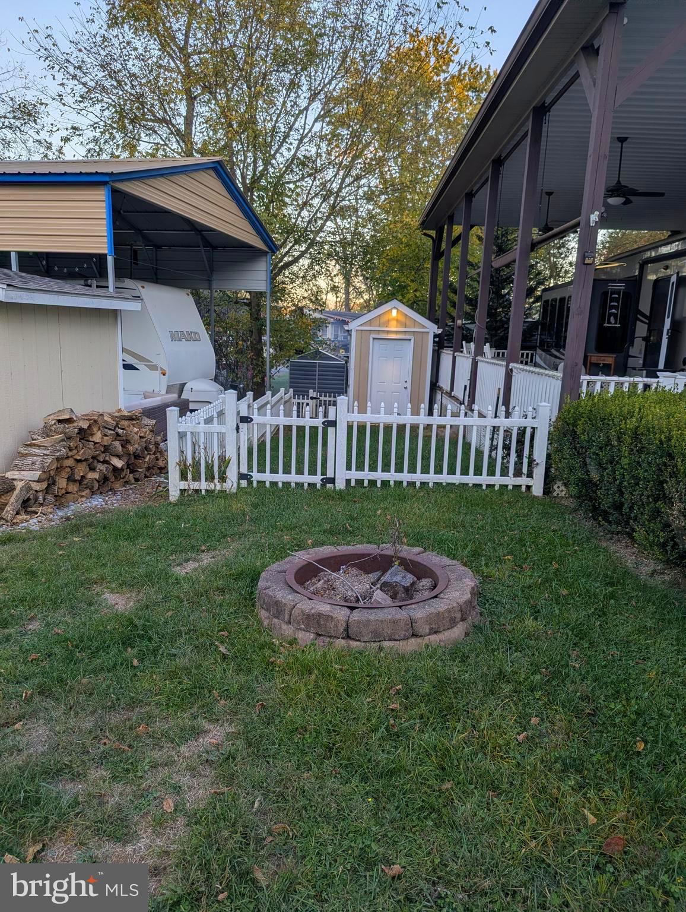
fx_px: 633
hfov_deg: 56.9
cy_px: 456
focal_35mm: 24
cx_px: 343
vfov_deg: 71.5
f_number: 1.85
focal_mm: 6.81
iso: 44
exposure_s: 1/229
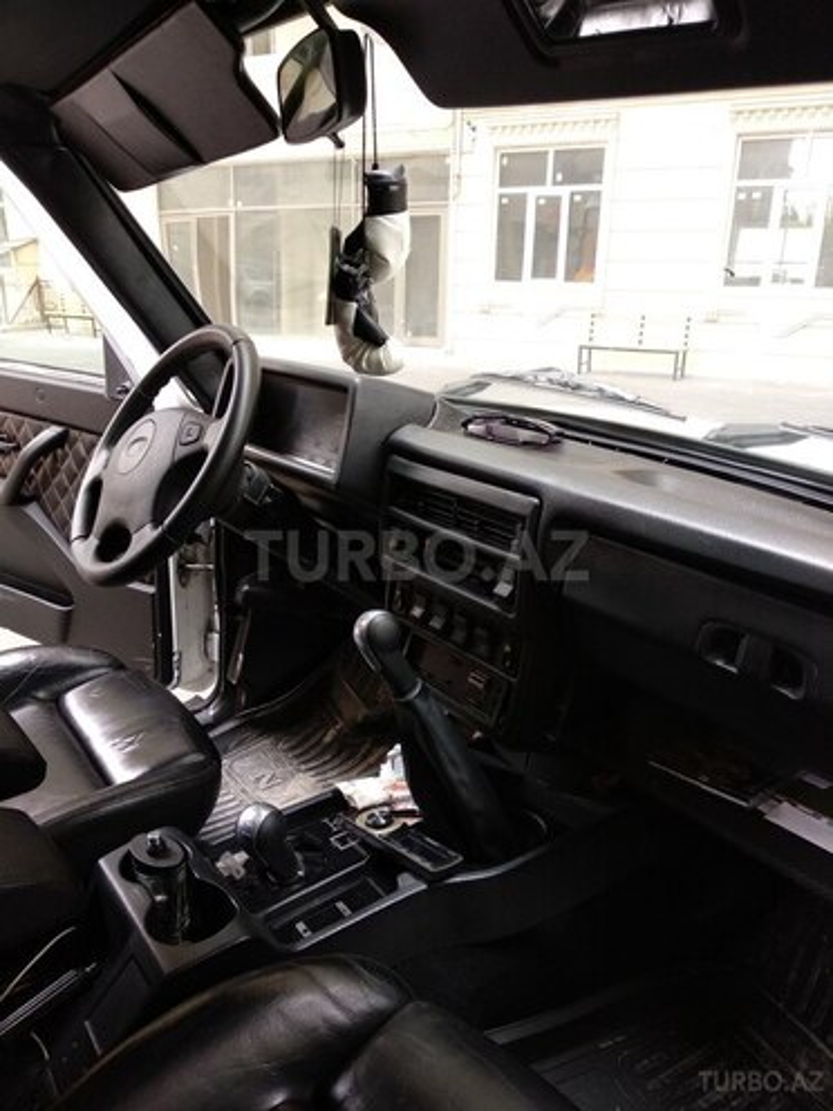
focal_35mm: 26
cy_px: 556
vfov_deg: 67.3
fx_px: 834
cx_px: 416
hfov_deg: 53.1
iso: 250
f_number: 2.2
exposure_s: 1/50
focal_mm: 3.81
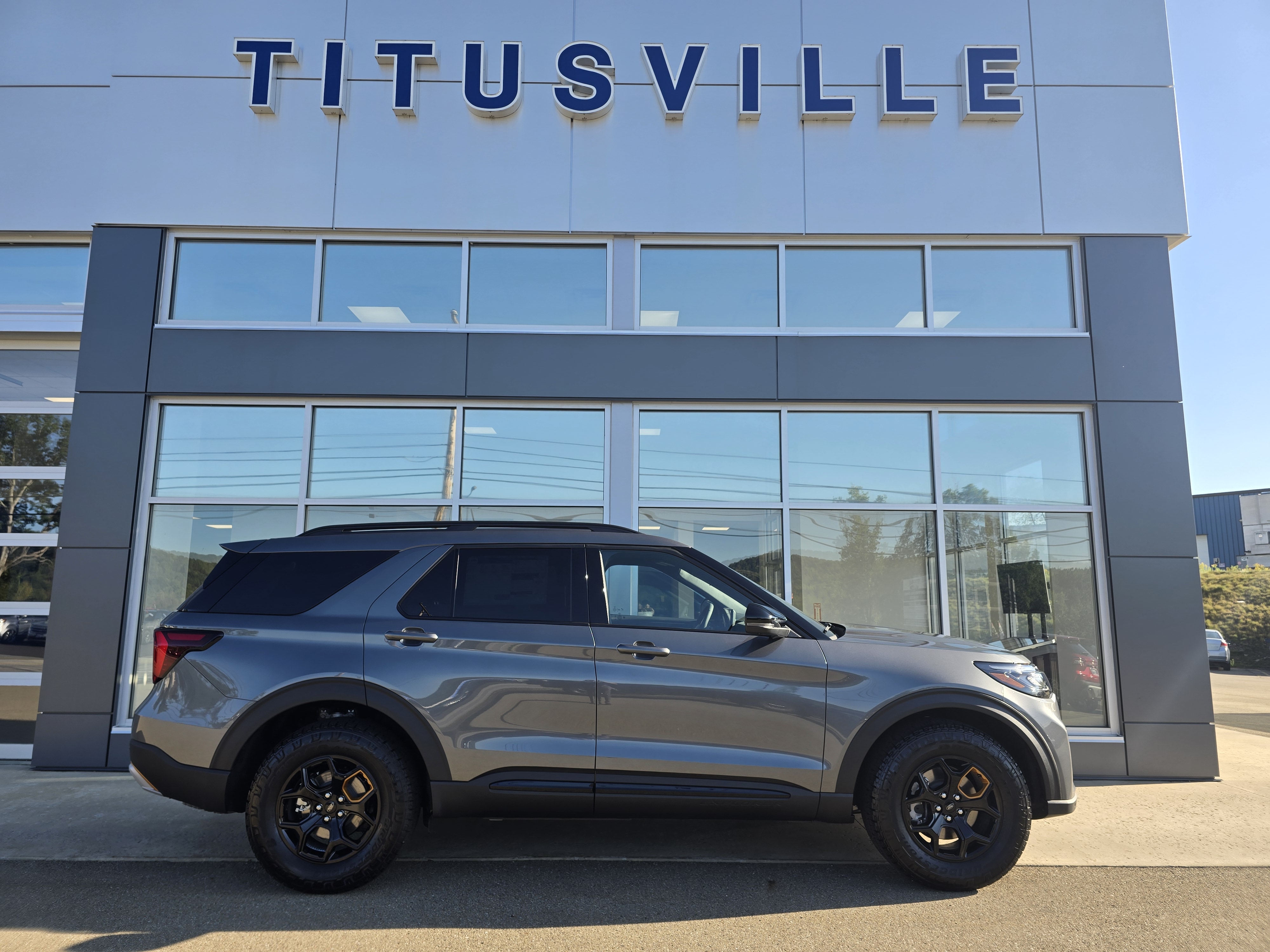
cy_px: 476
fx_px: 844
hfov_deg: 73.9
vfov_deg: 58.9
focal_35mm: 23
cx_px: 635
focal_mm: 6.3
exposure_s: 1/337
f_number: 1.7
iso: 12
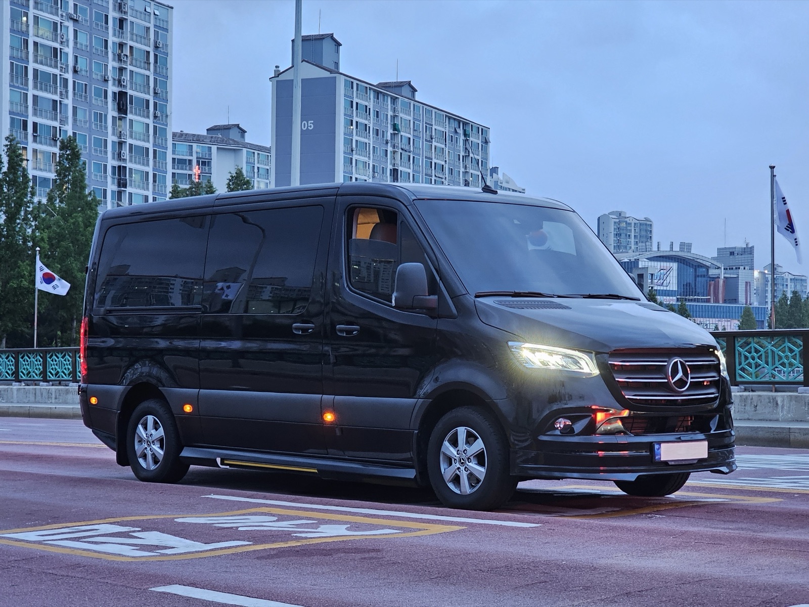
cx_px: 404
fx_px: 1613
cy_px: 304
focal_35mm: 69
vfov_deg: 21.3
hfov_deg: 28.2
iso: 250
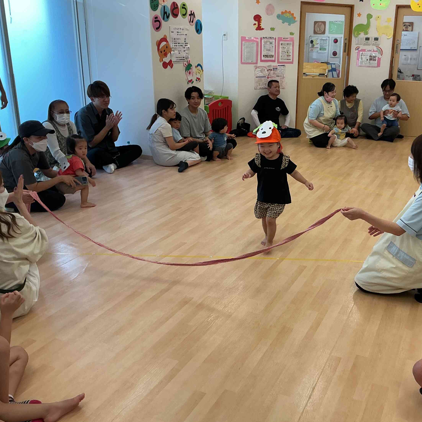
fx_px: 483
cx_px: 275
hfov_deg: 46.6
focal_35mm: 35
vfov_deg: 47.2
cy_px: 210
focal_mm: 3
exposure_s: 1/120
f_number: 1.8
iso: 40
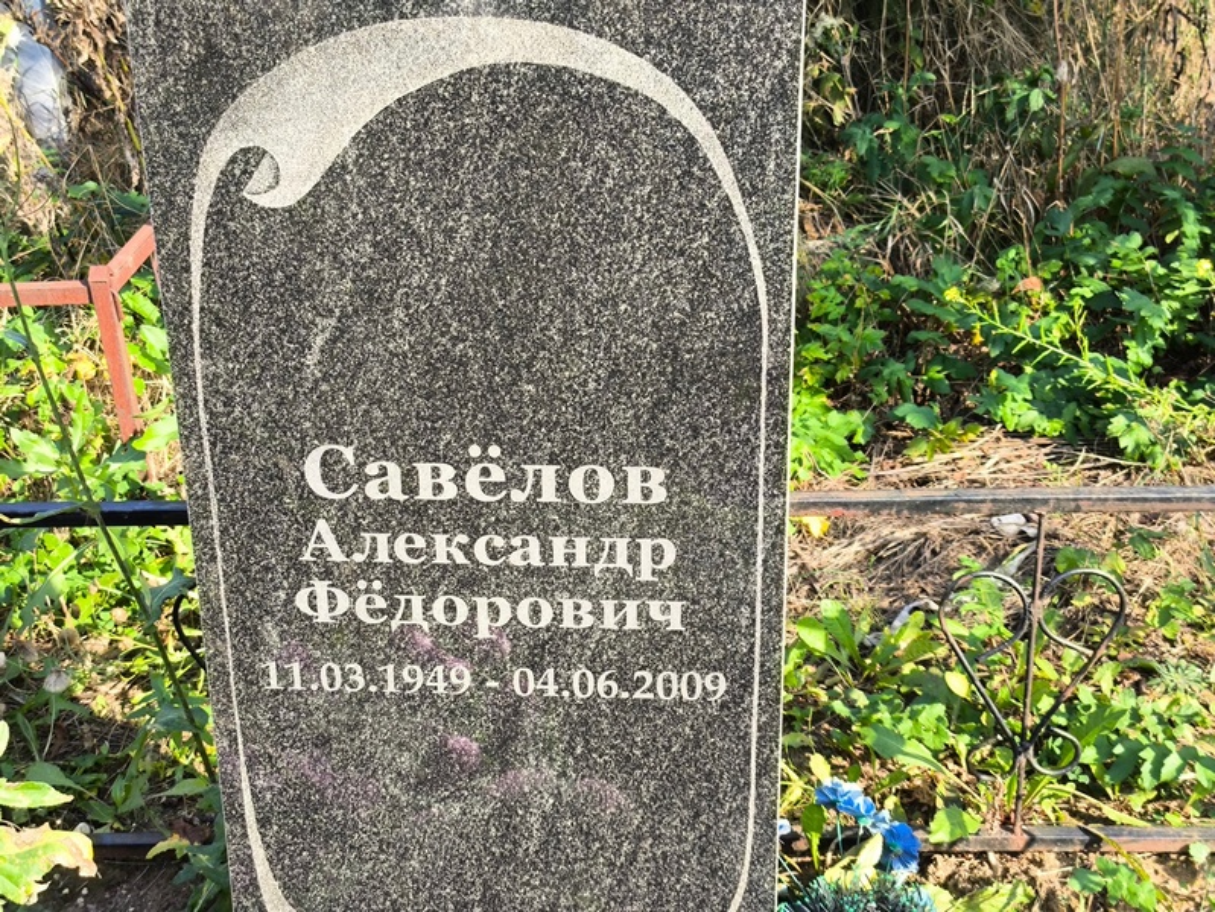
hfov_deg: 38.2
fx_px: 1756
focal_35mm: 50
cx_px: 608
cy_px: 456
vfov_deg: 29.1
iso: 50
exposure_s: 1/222
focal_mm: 4.71
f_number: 1.7
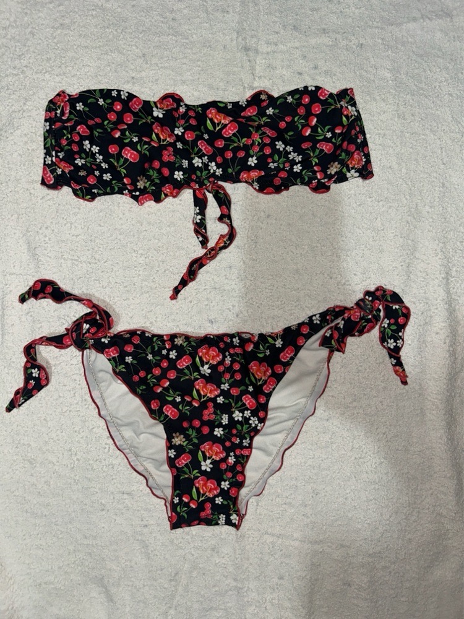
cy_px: 310
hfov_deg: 53.1
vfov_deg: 67.3
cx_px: 232
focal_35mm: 26
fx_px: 465
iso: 32
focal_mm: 5.7
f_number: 1.5
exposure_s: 1/33
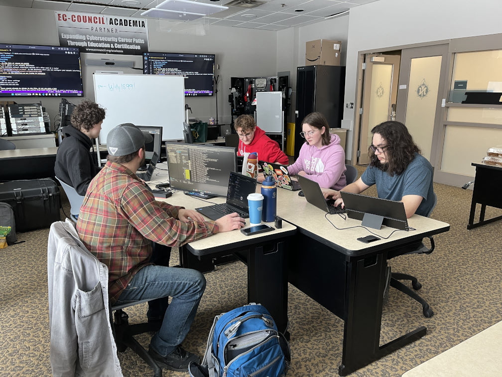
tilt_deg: -14.8
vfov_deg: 53.1
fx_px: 377
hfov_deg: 67.3
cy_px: 188
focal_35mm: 26
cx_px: 251
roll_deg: +0.4
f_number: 1.6
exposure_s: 1/60
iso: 200
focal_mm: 5.1
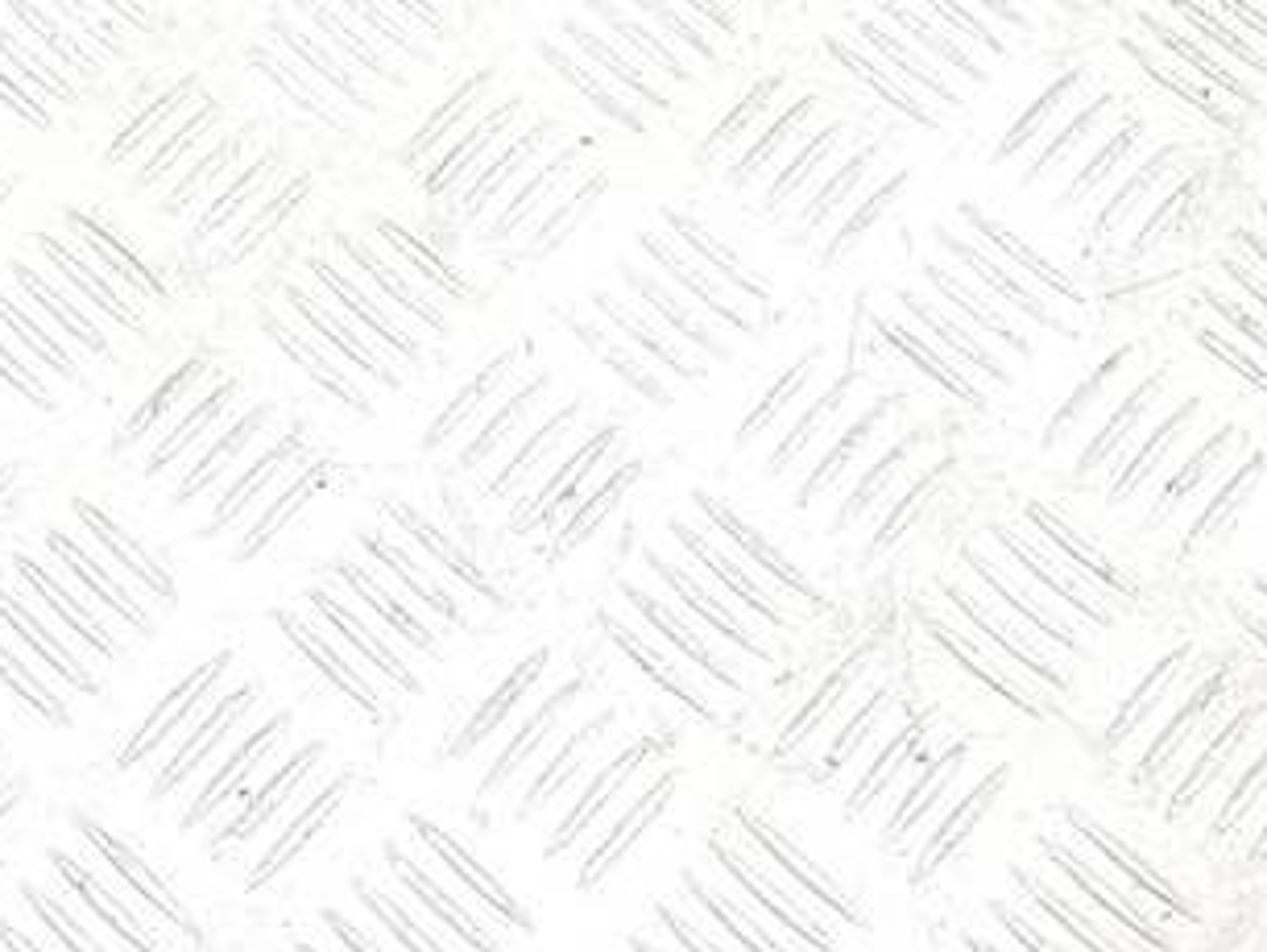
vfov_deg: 16.2
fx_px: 3187
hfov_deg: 21.6
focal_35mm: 87
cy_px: -265
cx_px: -21
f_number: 1.7
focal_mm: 4.2
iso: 80
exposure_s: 1/50
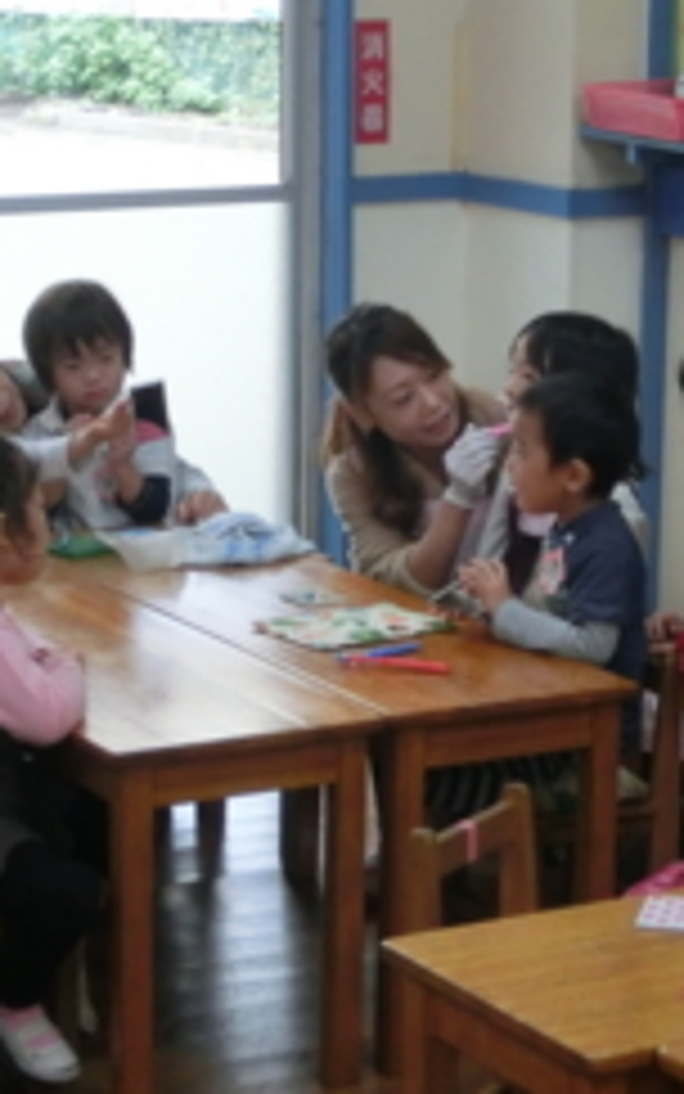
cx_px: 504
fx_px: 3279
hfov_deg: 11.9
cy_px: 437
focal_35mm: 110
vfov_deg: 18.9
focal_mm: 11.17
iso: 500
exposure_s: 1/125
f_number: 4.6
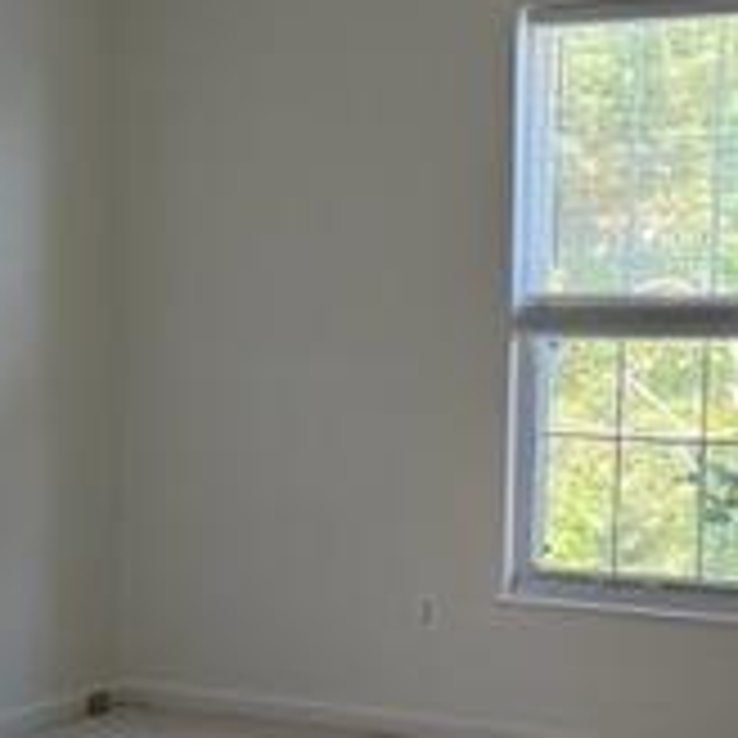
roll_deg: -2.2
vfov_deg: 27.6
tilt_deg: -3.8
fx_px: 1495
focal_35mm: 62
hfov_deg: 27.4
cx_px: 544
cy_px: 486
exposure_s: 1/120
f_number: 1.78
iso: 320
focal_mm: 6.76
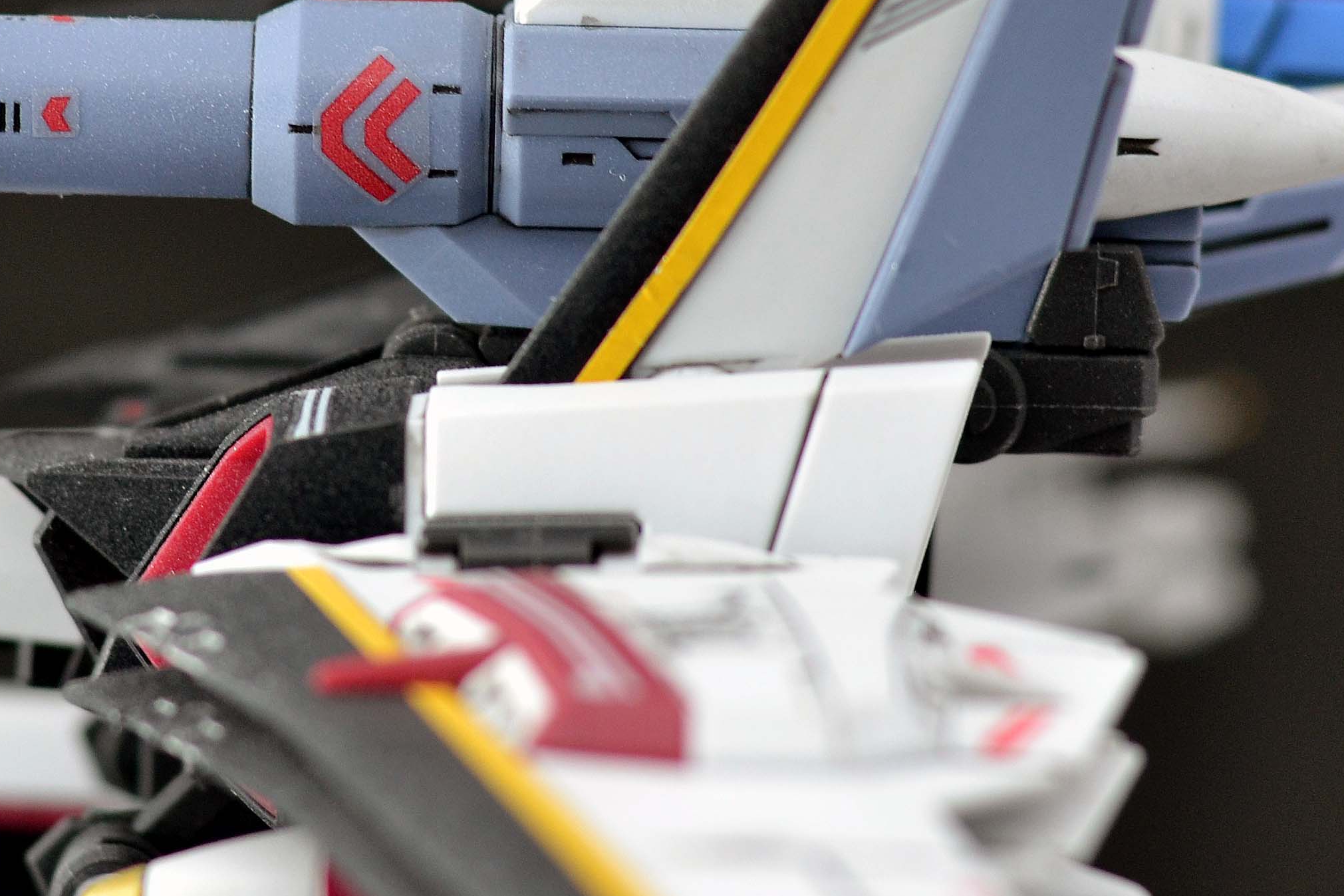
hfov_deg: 12.0
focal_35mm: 171
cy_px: 134
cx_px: 426
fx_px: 6383
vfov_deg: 8.0
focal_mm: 50
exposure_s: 1/80
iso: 400
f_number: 3.5
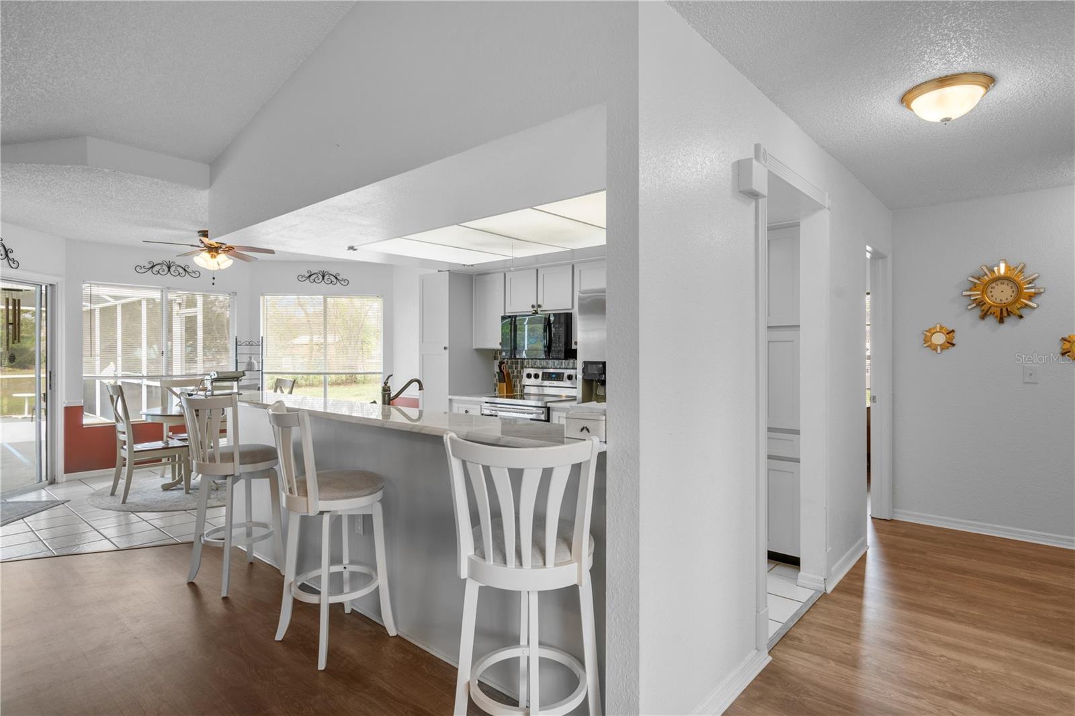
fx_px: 567
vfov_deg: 64.5
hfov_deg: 86.9
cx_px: 538
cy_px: 358
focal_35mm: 19
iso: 320
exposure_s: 1/10
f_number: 8
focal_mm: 19
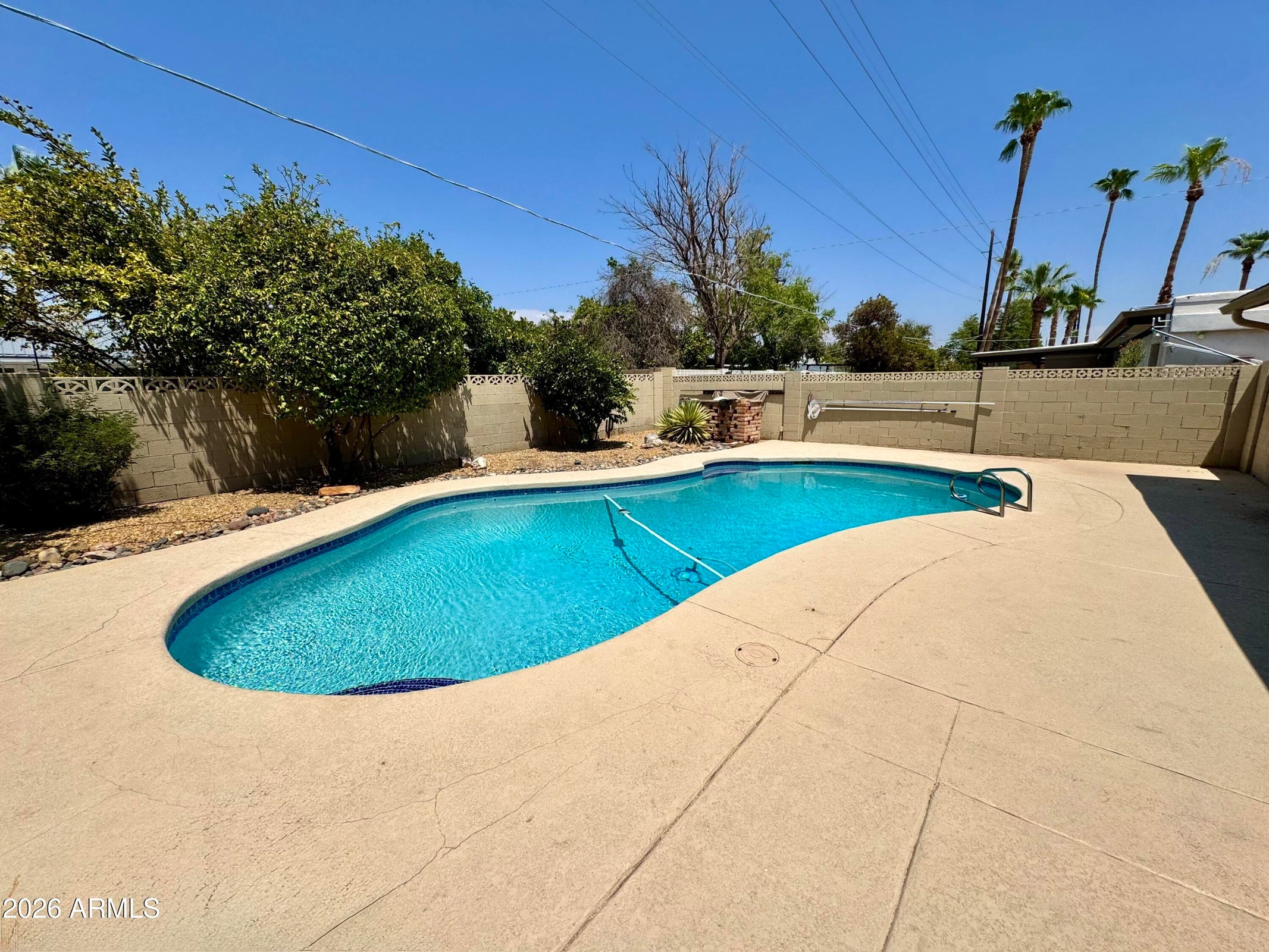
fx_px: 513
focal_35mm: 14
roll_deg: +0.4
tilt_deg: -11.4
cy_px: 476
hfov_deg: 102.1
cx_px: 634
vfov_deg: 85.7
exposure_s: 1/3906
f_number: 2.2
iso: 40
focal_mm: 2.22
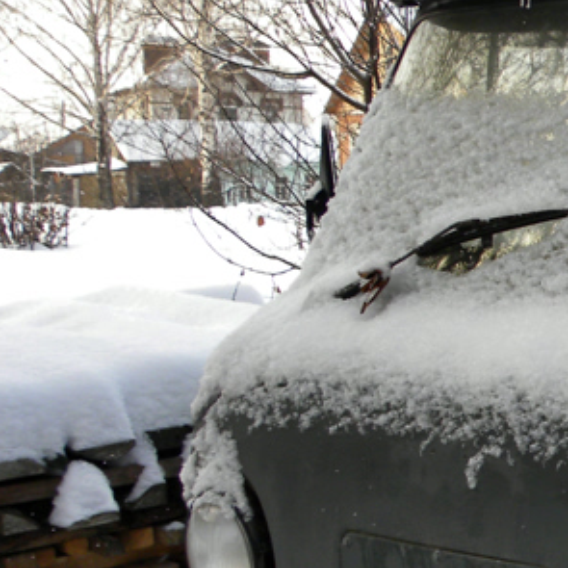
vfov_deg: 18.3
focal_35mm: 94
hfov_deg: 15.8
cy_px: 439
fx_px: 1745
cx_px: 1015
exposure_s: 1/154
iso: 64
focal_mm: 5.2
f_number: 3.5
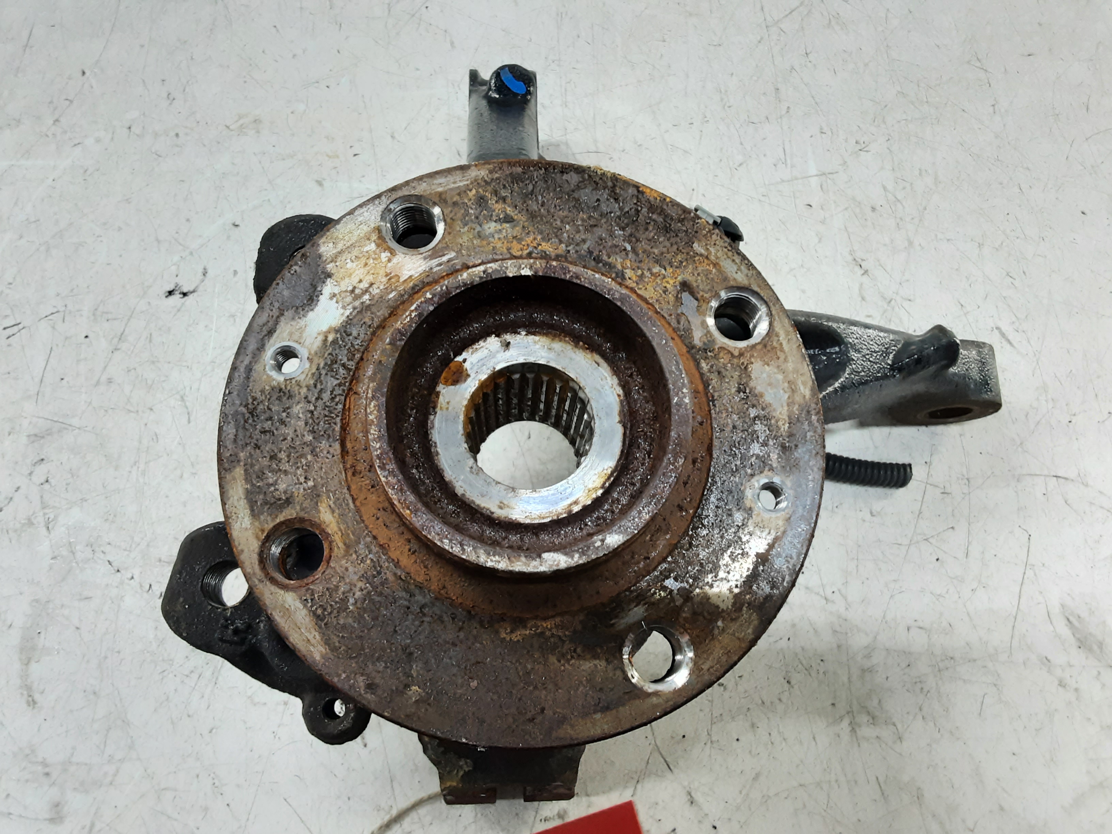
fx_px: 867
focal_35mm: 27
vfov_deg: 51.4
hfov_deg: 65.3
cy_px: 417
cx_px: 556
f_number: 1.9
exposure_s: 1/50
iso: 160
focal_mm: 2.91
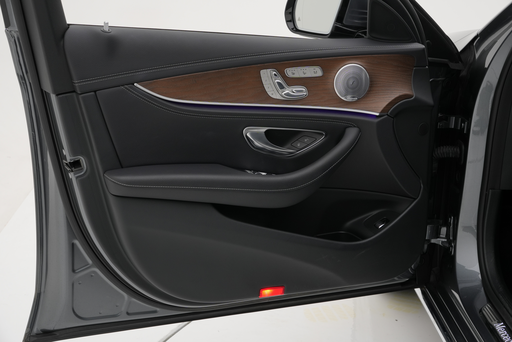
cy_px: 171
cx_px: 256
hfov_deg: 40.0
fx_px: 704
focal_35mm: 50
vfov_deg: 27.3
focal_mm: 33
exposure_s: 1/50
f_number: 7.1
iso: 250
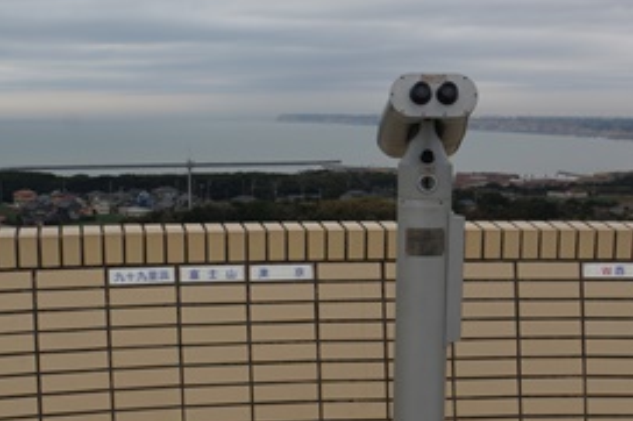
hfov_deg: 36.5
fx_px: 959
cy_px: 259
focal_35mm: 55
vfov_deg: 24.7
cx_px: 312
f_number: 9
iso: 100
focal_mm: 20.6
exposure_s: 1/125
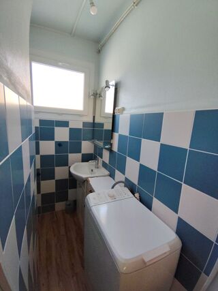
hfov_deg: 78.1
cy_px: 146
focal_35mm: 16
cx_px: 109
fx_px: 134
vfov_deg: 94.5
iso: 183
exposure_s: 1/100
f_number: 2.2
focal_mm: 2.13
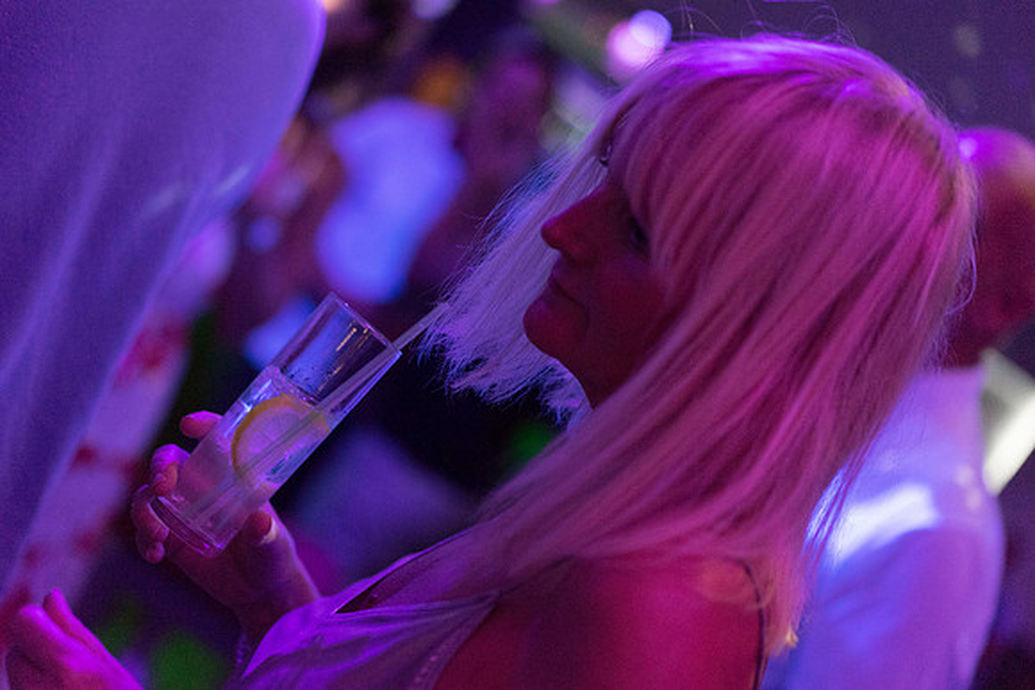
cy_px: 345
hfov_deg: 36.2
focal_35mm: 55
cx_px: 518
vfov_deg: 24.6
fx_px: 1582
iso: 6400
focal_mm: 55
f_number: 2
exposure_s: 1/125
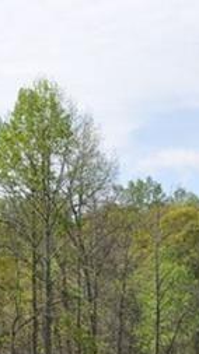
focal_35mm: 165
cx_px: 284
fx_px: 1550
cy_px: 330
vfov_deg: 12.9
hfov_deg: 7.2
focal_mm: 26
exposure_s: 1/200
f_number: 13
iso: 200
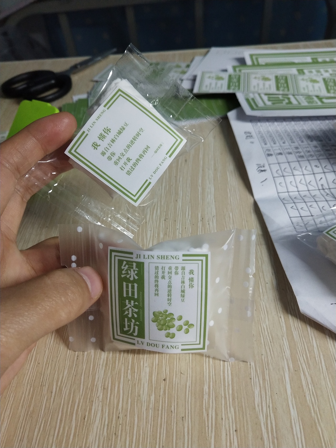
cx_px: 168
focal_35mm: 30
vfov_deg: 60.0
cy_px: 224
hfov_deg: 46.8
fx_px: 388
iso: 324
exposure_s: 1/50
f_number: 1.8
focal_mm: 3.95
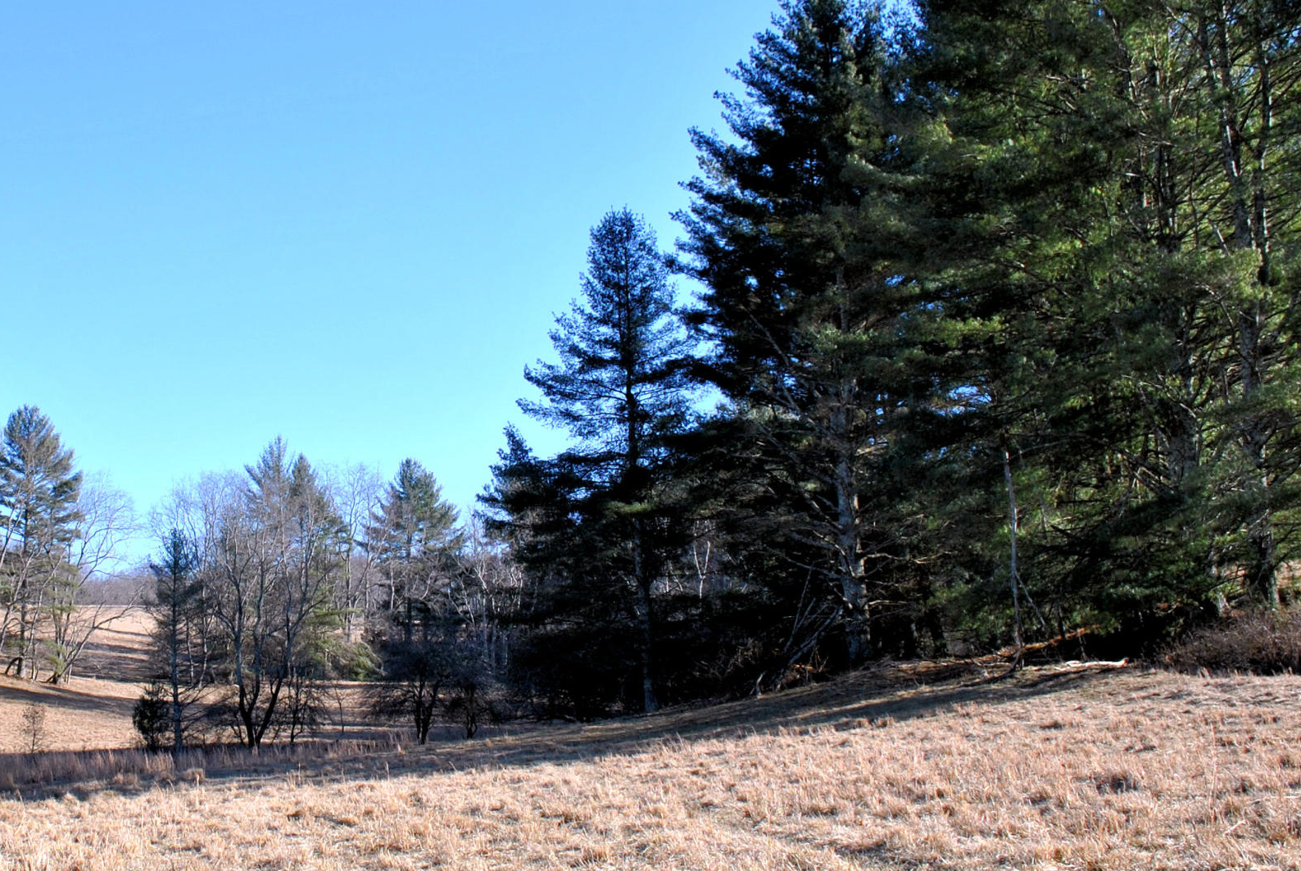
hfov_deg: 37.3
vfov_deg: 26.5
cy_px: 357
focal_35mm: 51
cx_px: 236
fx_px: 1845
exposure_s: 1/200
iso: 100
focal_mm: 18
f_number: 7.1
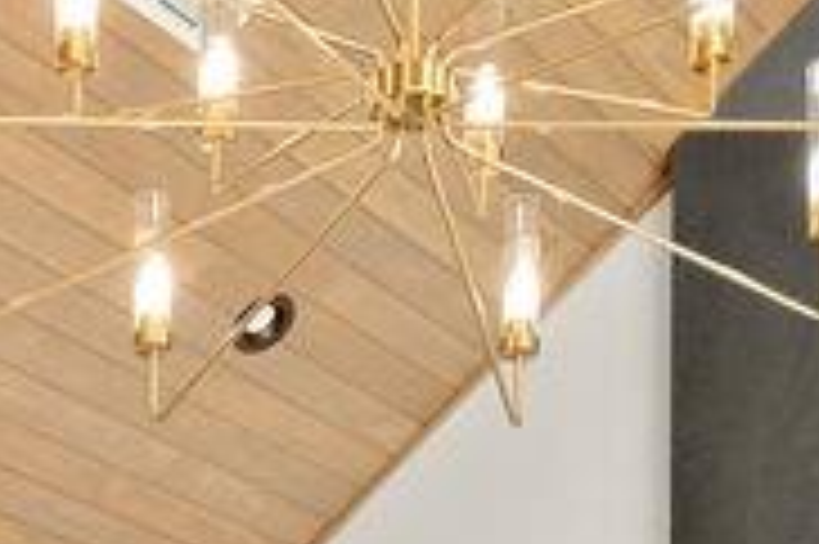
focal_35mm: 90
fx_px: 2046
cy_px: 1387
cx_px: 135
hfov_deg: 22.3
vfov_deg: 11.7
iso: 400
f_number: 5.6
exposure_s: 1/160
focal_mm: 16
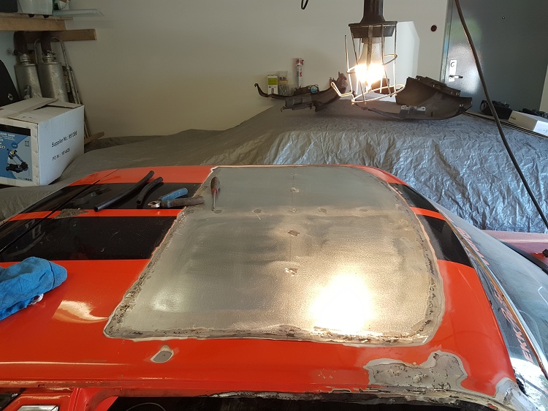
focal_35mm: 26
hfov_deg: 67.3
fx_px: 411
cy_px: 206
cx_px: 274
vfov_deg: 53.0
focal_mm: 4.2
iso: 100
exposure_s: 1/100
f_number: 1.7
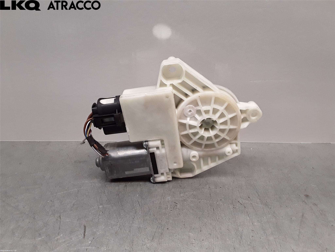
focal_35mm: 28
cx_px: 168
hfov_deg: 63.4
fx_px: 271
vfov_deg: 49.7
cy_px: 126
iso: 100
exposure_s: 1/161
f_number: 1.9
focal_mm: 2.91
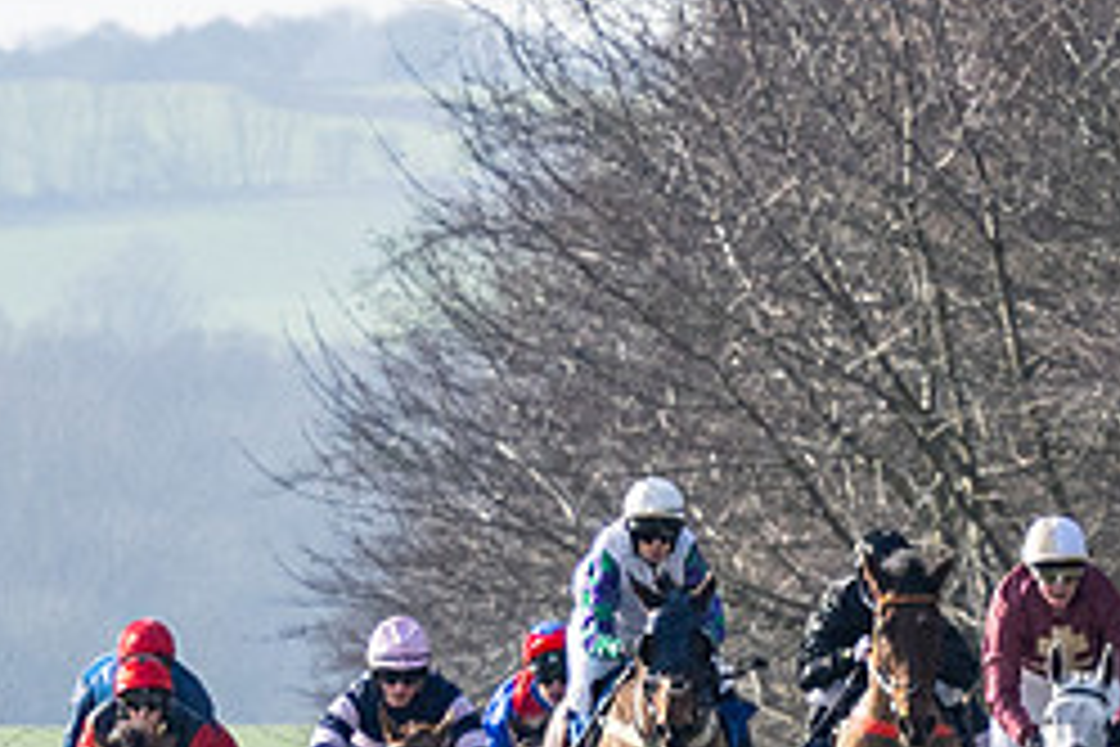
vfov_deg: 1.0
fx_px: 42899
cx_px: 1046
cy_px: 1100
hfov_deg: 1.5
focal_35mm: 1379
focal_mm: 160
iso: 400
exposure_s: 1/2000
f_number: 5
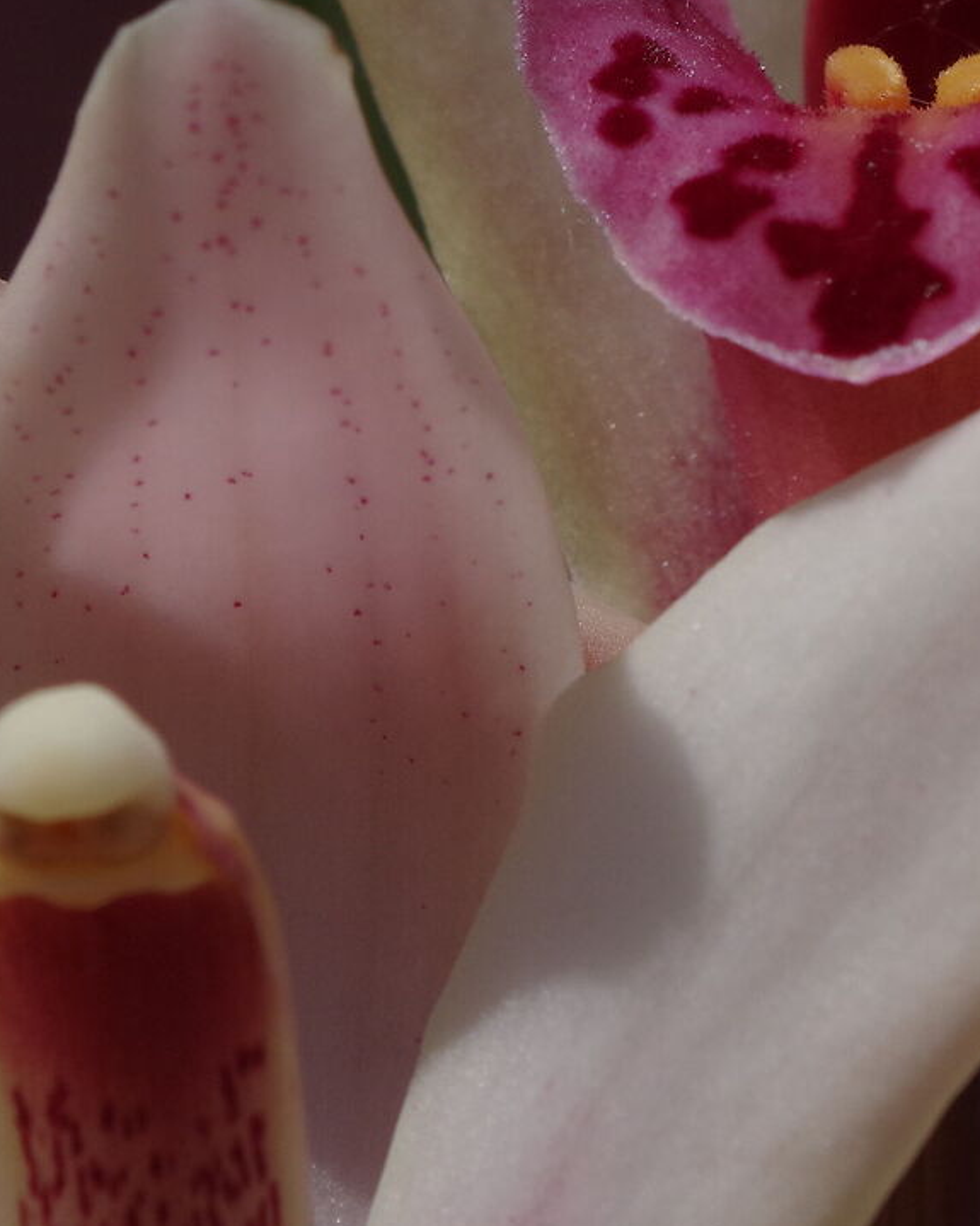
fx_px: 8522
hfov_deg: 6.5
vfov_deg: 8.2
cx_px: 1106
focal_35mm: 235
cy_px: 363
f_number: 13
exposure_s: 1/1000
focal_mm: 50
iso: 400
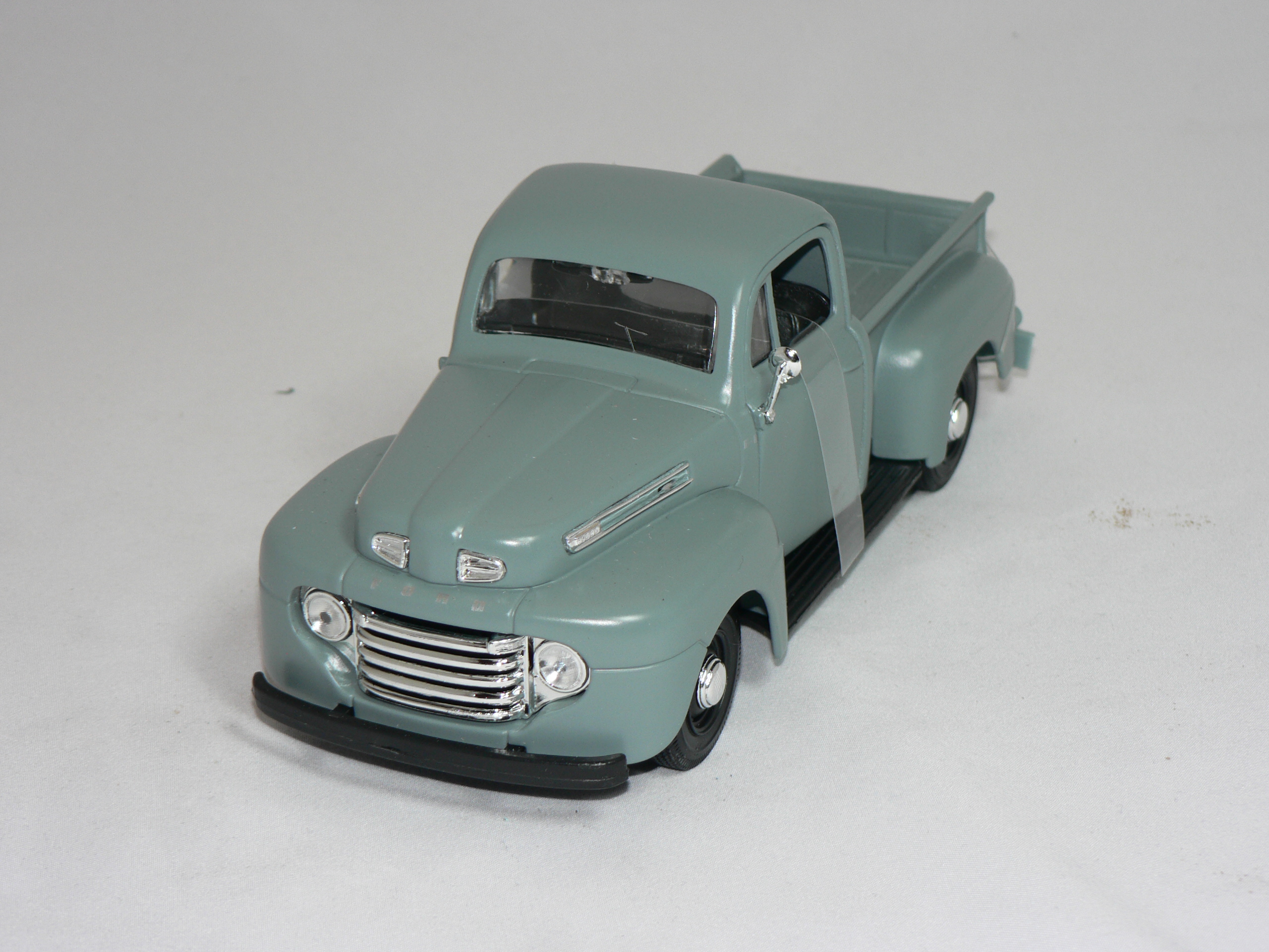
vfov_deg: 18.7
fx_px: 2896
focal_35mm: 79
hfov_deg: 24.7
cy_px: 476
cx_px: 634
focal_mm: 13.1
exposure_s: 1/60
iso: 80
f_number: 3.2
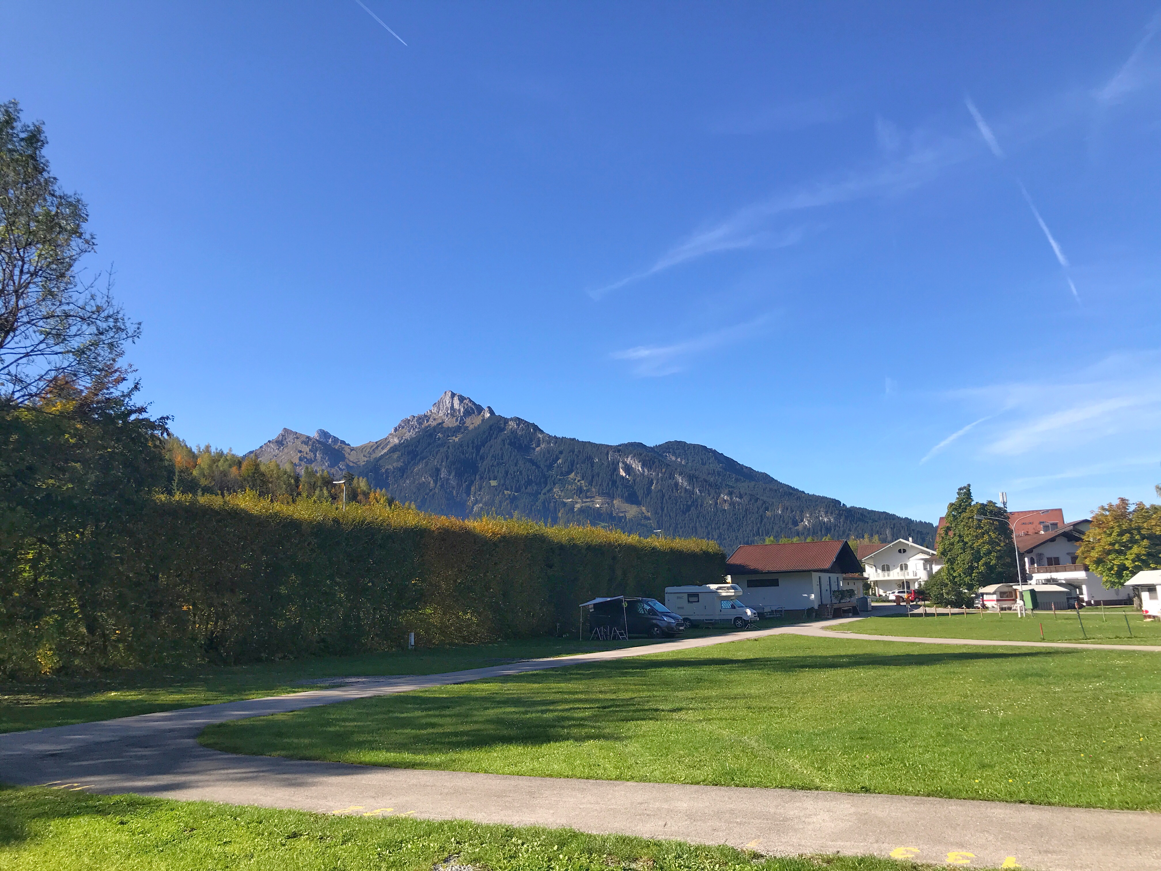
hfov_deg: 63.4
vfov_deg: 49.7
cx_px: 580
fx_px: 939
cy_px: 436
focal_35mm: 28
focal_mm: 3.99
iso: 20
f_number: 1.8
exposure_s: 1/1597
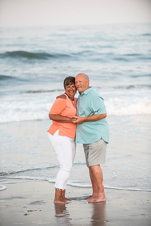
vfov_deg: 13.7
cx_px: 76
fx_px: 944
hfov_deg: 9.1
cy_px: 113
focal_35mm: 150
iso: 800
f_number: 3.5
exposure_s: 1/1600
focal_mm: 150
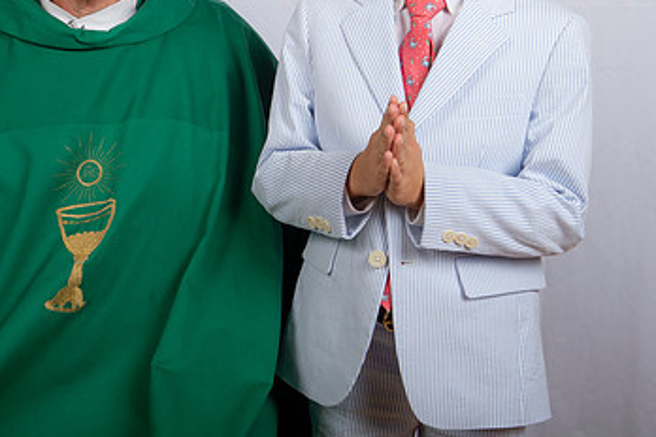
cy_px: 111
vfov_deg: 17.0
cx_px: 198
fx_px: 1458
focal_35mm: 80
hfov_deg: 25.2
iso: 320
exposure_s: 1/200
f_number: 8
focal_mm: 48
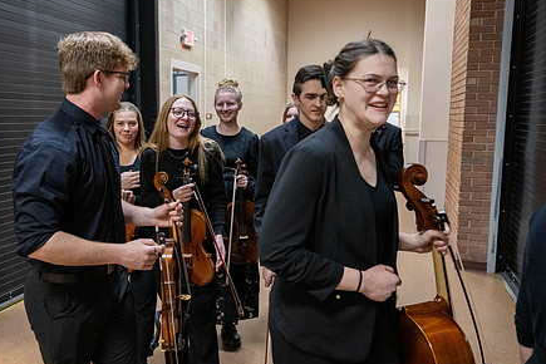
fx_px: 485
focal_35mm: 32
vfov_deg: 41.1
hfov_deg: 58.4
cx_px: 227
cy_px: 184
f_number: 2.8
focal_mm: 24
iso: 6400
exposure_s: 1/250
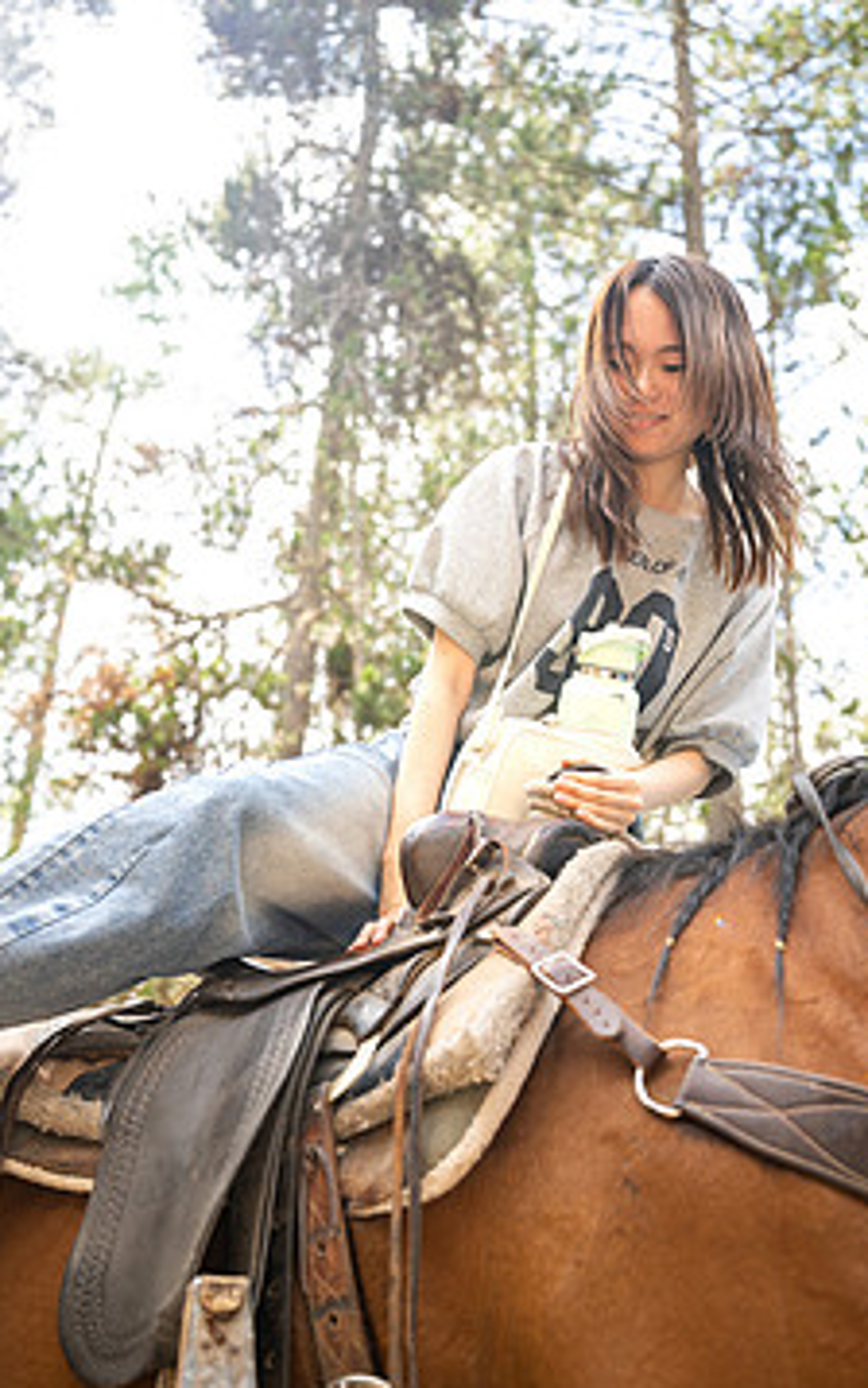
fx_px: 1551
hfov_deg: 31.2
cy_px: 721
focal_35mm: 41
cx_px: 515
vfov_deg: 48.2
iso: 100
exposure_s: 1/200
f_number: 2.8
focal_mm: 32
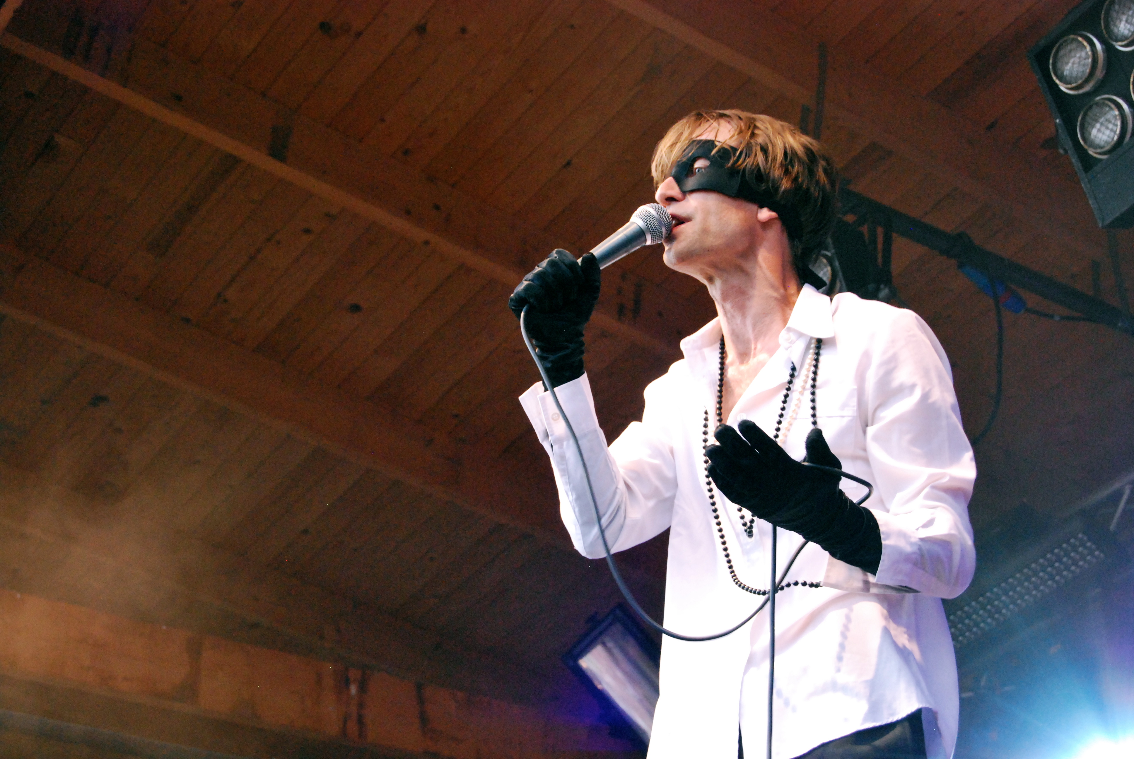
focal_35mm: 75
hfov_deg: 27.0
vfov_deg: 18.2
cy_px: 380
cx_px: 567
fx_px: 2365
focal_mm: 50
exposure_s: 1/200
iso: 1600
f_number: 7.1
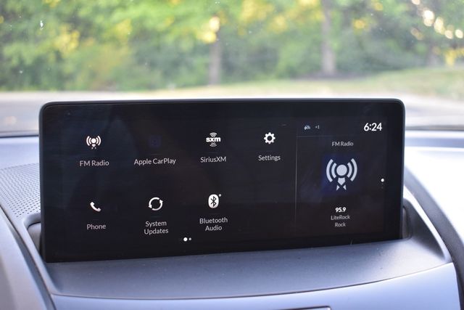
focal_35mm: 48
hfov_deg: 41.1
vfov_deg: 28.1
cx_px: 232
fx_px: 619
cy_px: 155
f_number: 4.5
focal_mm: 32
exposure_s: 1/125
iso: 1100
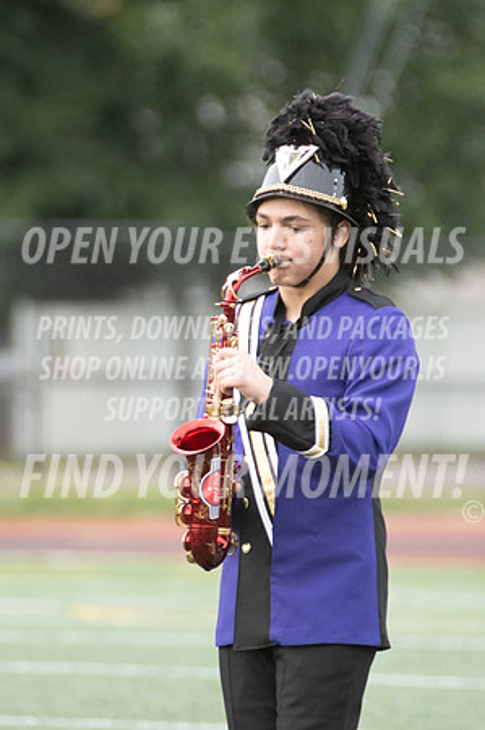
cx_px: 242
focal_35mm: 630
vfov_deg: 3.3
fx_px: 12760
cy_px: 365
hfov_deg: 2.2
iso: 2500
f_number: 5.6
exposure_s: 1/1250
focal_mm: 420
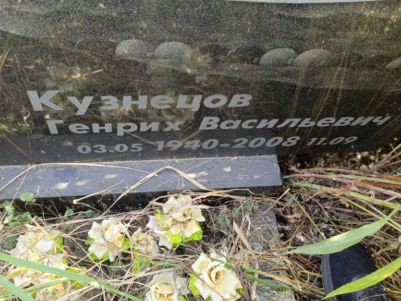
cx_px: 206
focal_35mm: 26
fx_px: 301
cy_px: 147
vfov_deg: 53.1
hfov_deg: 67.3
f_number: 1.69
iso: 263
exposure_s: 1/50
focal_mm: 4.76
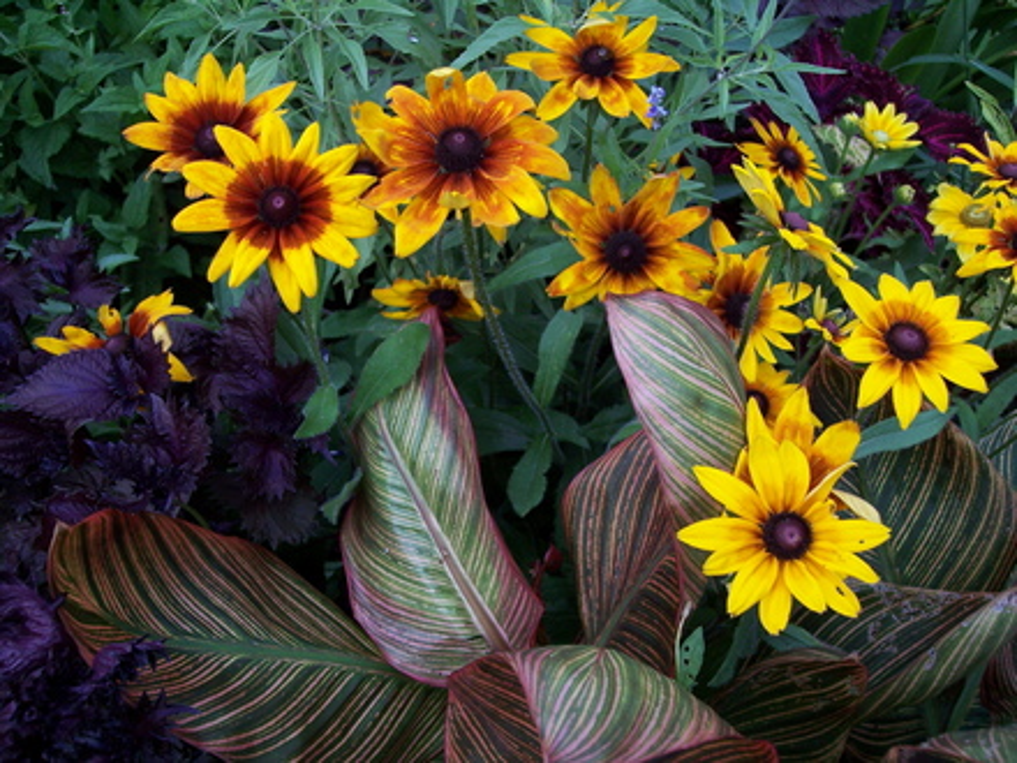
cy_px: 382
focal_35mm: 39
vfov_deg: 36.8
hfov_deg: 47.9
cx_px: 508
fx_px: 1146
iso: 100
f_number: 3.4
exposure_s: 1/125
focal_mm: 8
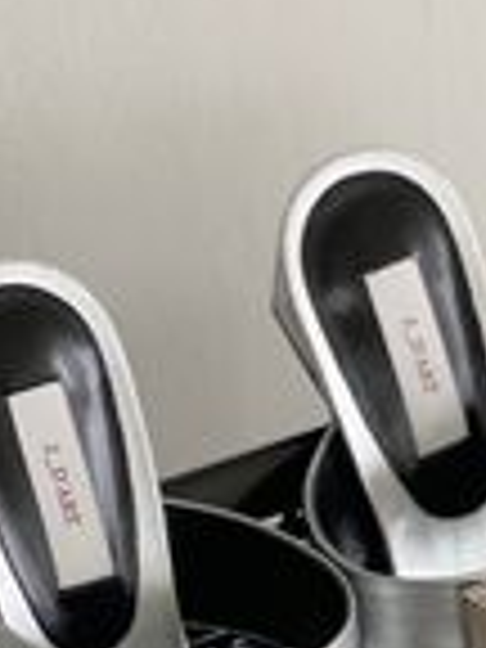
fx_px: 2434
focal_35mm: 130
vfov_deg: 14.8
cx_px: 306
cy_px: 702
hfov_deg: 11.4
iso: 40
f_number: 2
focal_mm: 6
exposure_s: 1/122
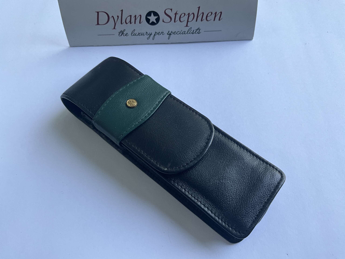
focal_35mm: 29
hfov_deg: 61.7
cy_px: 130
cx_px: 172
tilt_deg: -62.8
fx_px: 289
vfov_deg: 48.2
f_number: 1.8
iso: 40
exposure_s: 1/122
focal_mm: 3
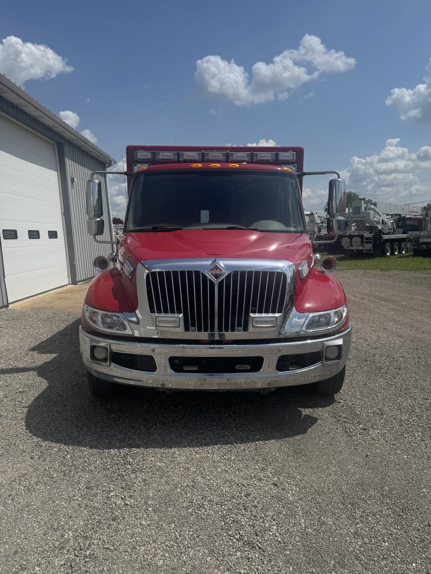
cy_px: 287
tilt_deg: -7.3
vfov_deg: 71.6
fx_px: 398
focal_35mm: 24
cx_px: 216
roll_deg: +4.2
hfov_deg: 56.8
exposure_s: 1/7092
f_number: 1.78
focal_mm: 6.76
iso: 80
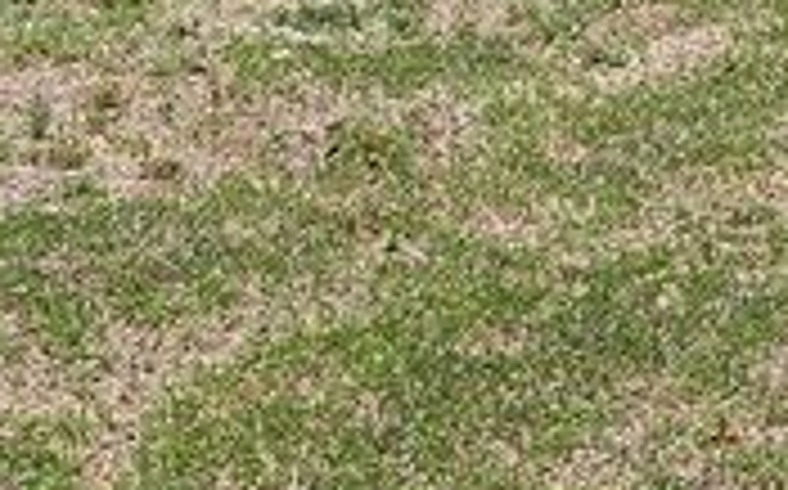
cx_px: 2033
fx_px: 2982
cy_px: -620
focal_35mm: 139
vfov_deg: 8.7
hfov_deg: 11.6
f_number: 8
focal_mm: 22
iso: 800
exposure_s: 1/320
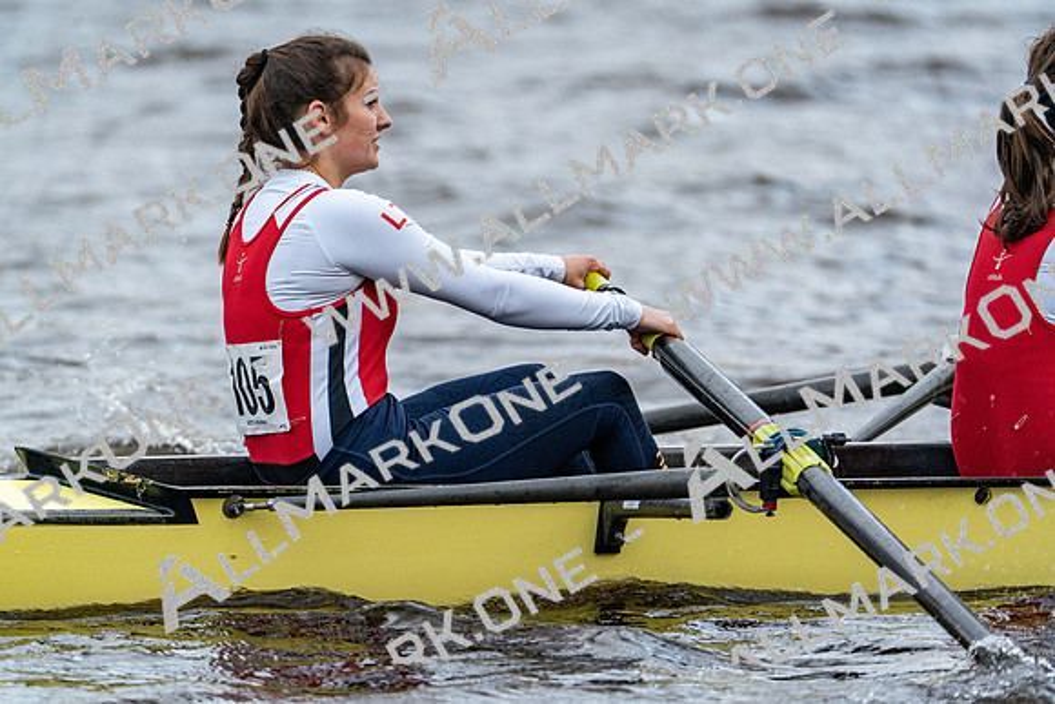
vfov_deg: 3.1
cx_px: 528
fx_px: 12809
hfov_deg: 4.7
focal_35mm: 437
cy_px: 352
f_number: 6.3
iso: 3200
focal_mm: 437
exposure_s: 1/1600
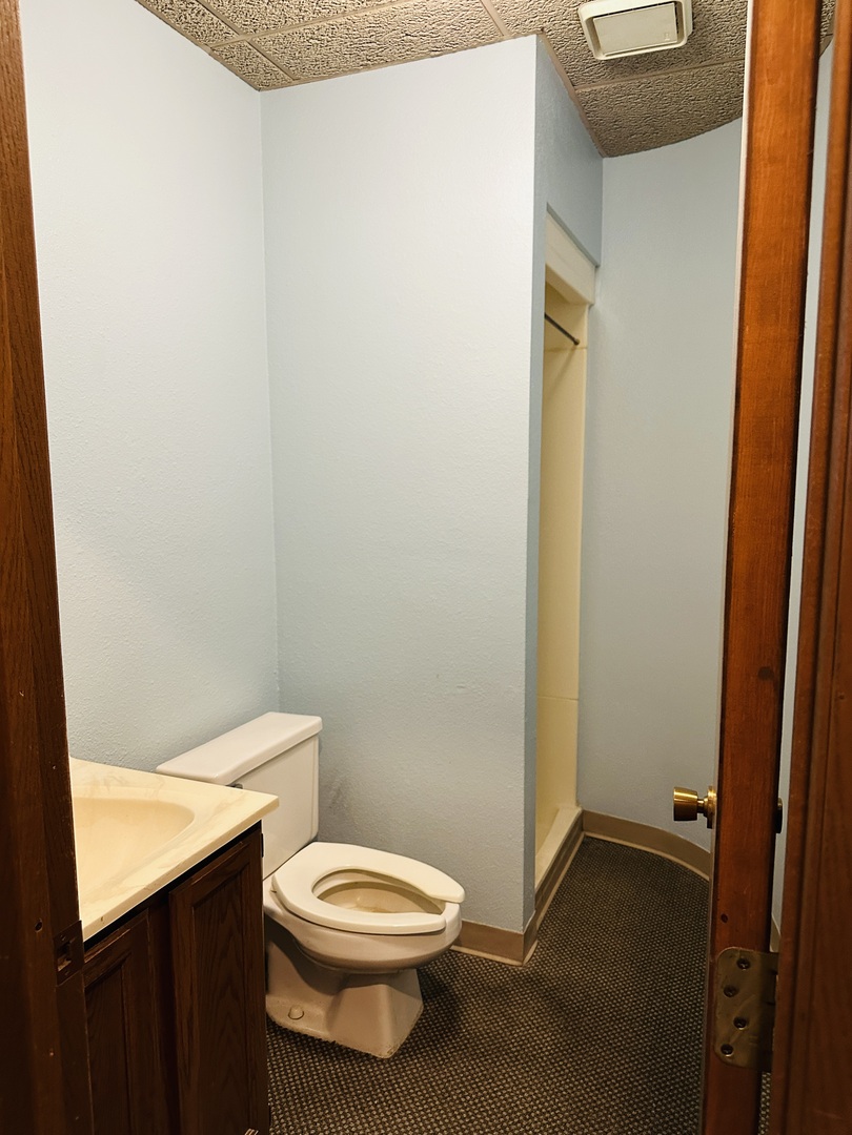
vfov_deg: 71.6
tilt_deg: -7.0
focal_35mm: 24
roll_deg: +0.1
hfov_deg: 56.8
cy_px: 568
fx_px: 788
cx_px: 426
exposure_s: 1/60
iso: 400
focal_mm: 6.86
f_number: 1.78
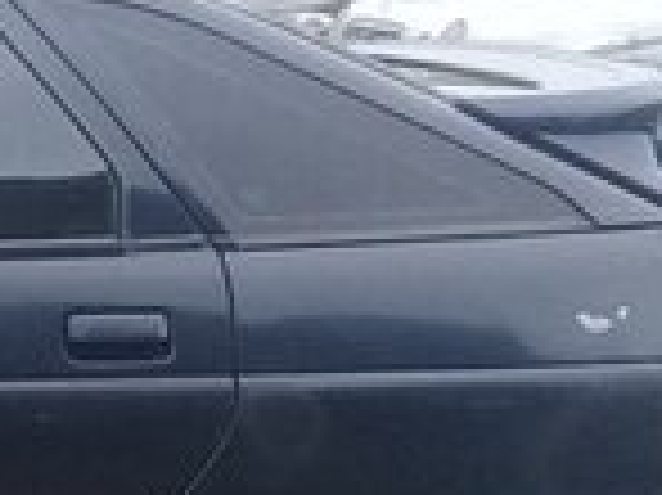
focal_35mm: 139
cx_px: -716
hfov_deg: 12.3
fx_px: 2656
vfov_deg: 10.7
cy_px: 299
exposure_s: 1/100
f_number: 2.2
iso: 64
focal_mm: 3.3
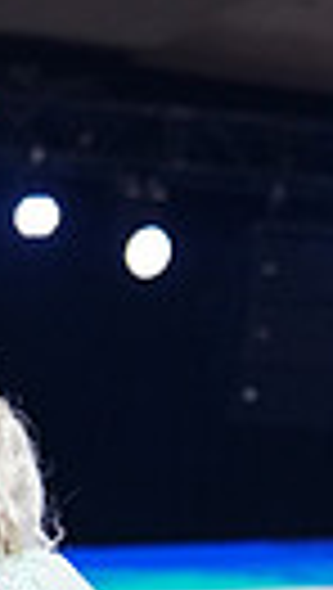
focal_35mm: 325
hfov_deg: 3.7
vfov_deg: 6.5
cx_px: 232
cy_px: 887
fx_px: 5085
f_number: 2.8
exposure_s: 1/500
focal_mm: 70
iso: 2000
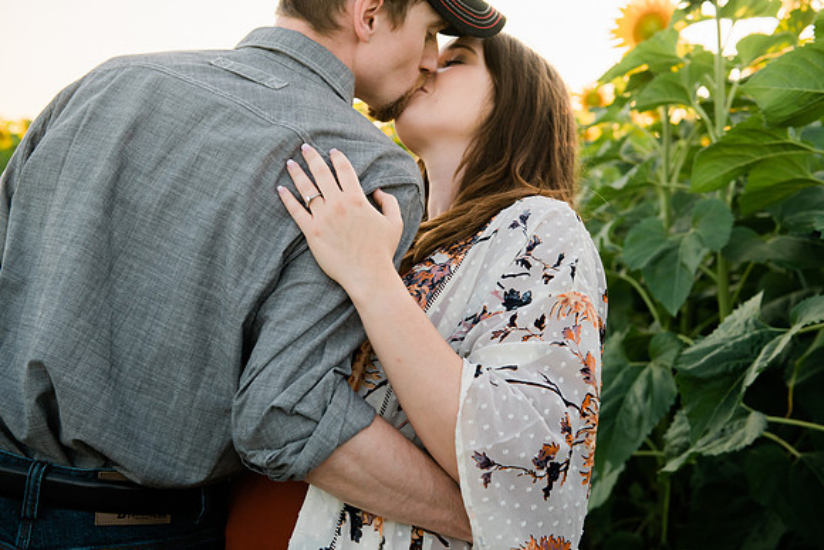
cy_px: 275
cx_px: 412
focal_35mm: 50
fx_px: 1145
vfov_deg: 27.0
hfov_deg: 39.6
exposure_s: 1/320
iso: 320
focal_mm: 50
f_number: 5.6
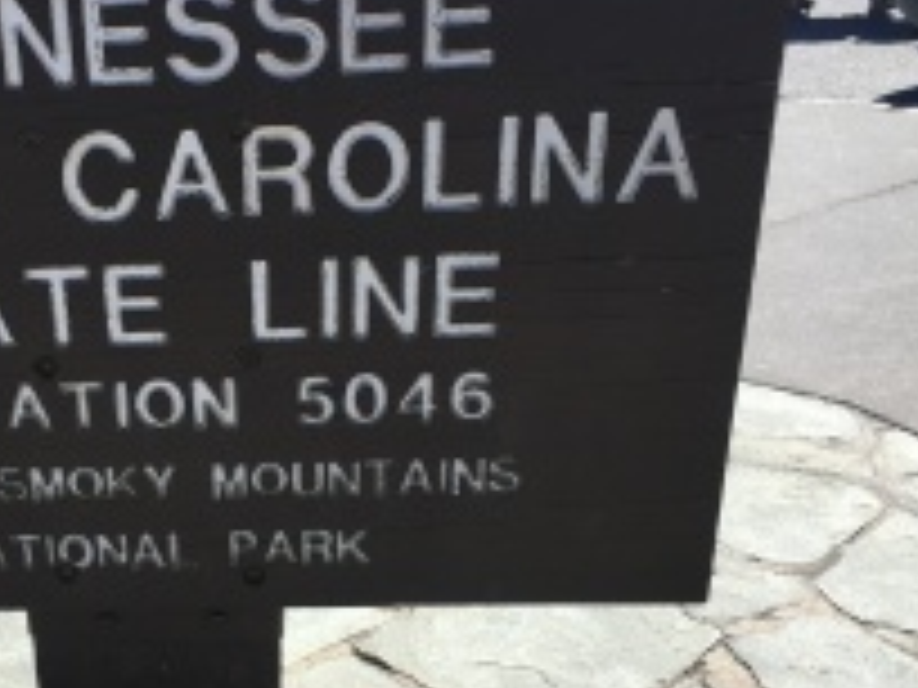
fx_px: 1379
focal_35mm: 52
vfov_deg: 27.9
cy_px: 459
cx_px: 189
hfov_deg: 35.7
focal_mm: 4.15
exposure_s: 1/938
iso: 25
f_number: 2.2
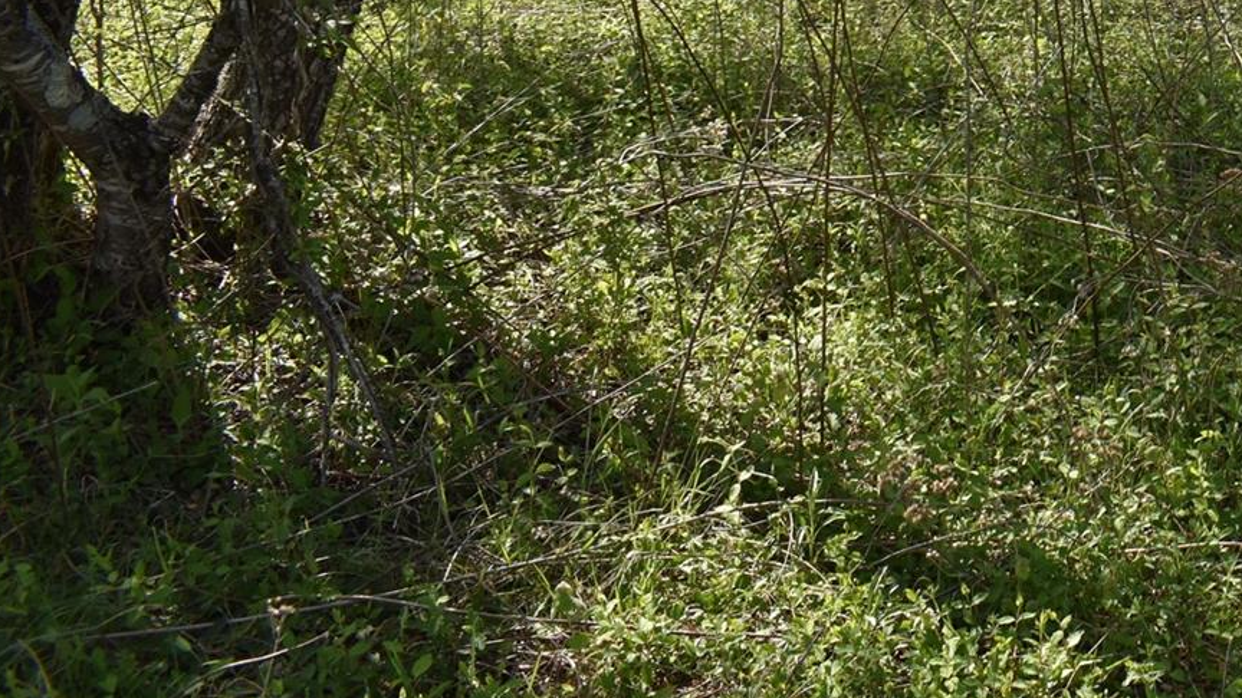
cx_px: 1455
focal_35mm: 67
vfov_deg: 16.9
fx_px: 2207
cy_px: -218
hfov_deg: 27.9
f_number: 8
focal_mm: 18
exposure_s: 1/250
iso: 200
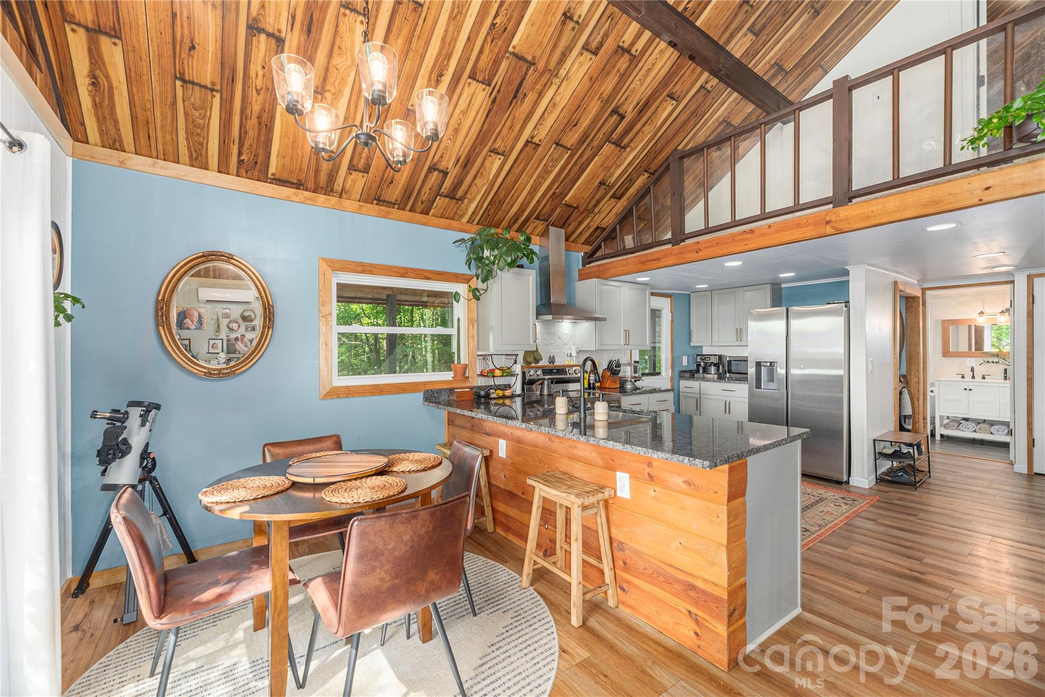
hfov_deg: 104.2
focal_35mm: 14
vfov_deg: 81.2
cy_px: 348
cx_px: 522
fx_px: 406
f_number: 8
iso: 320
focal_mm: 14
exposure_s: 1/80
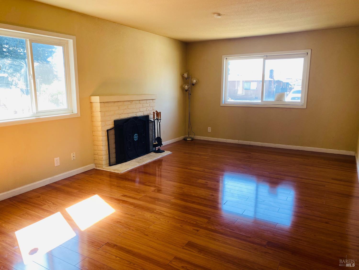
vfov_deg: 53.1
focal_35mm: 26
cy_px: 135
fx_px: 270
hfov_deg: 67.3
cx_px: 180
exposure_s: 1/120
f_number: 1.8
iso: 50
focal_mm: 4.25
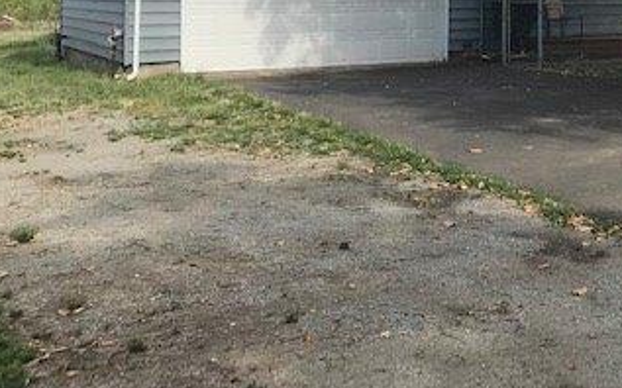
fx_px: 1017
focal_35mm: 60
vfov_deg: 20.6
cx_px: 555
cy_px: -35
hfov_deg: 32.4
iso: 20
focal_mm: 3.99
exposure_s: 1/1389
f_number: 1.8
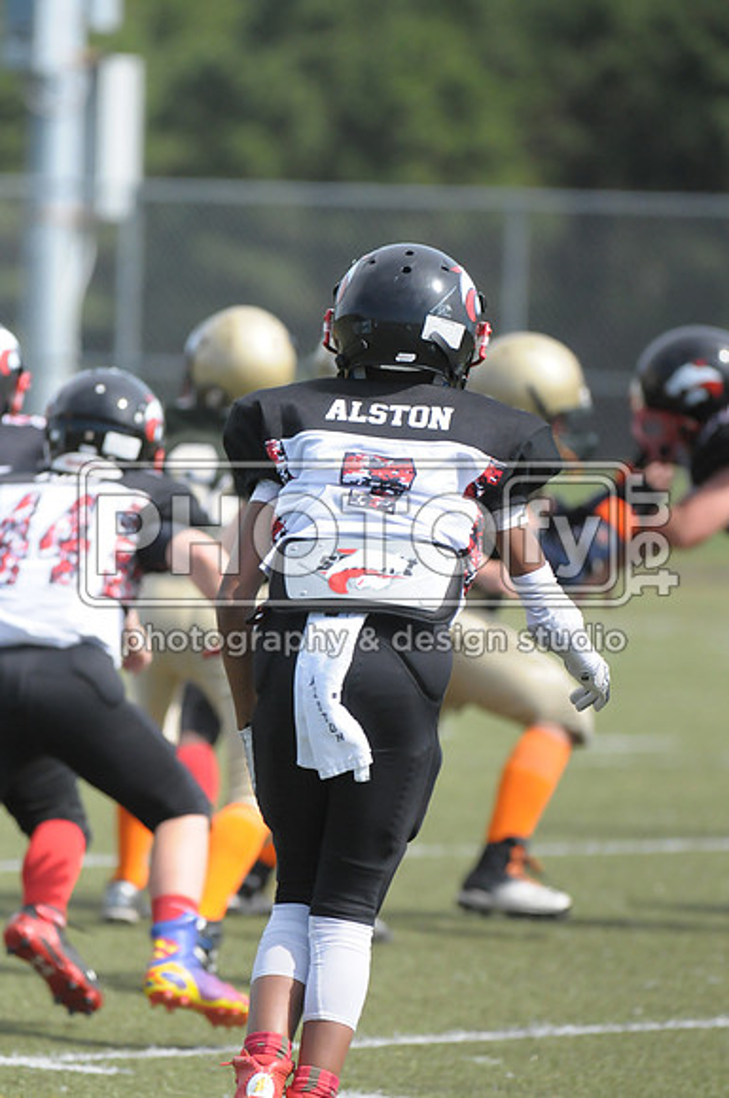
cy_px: 549
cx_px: 364
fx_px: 11424
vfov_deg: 5.5
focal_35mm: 375
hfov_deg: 3.7
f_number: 4
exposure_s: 1/8000
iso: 1600
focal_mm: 250
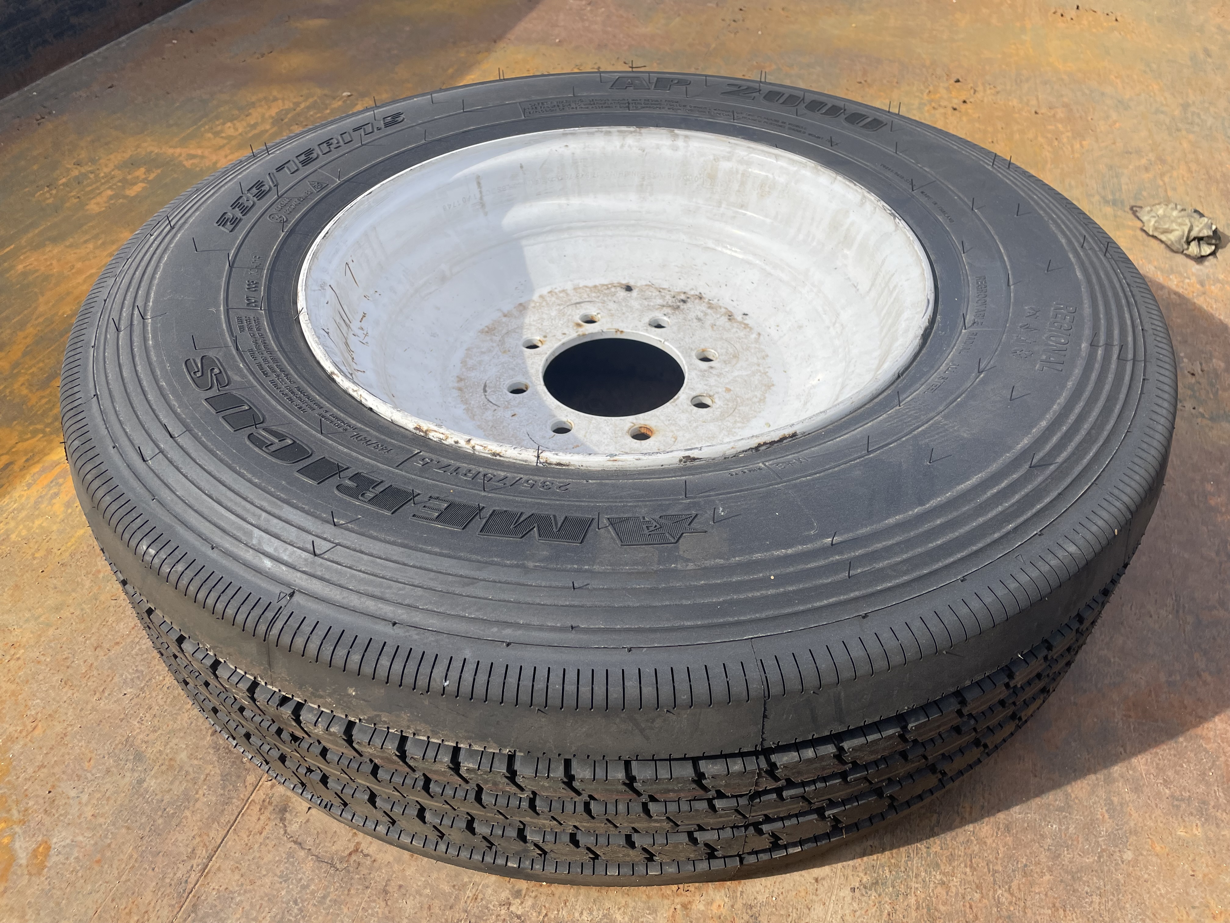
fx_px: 924
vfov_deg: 53.1
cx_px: 615
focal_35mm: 26
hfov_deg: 67.3
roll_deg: +0.2
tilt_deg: -41.1
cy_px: 462
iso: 32
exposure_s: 1/2174
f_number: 1.6
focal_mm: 4.2
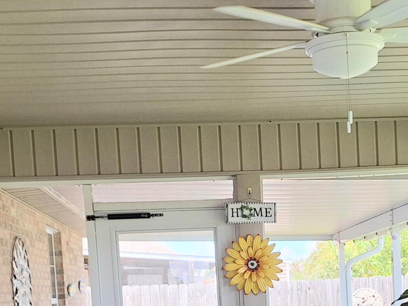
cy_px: 321
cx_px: 279
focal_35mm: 65
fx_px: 766
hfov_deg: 29.6
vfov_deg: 21.6
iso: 40
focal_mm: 5.54
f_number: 1.8
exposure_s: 1/286
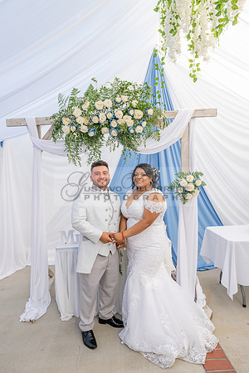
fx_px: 249
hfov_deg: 53.1
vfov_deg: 73.7
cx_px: 124
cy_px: 186
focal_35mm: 24
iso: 200
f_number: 6.3
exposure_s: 1/125
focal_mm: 24
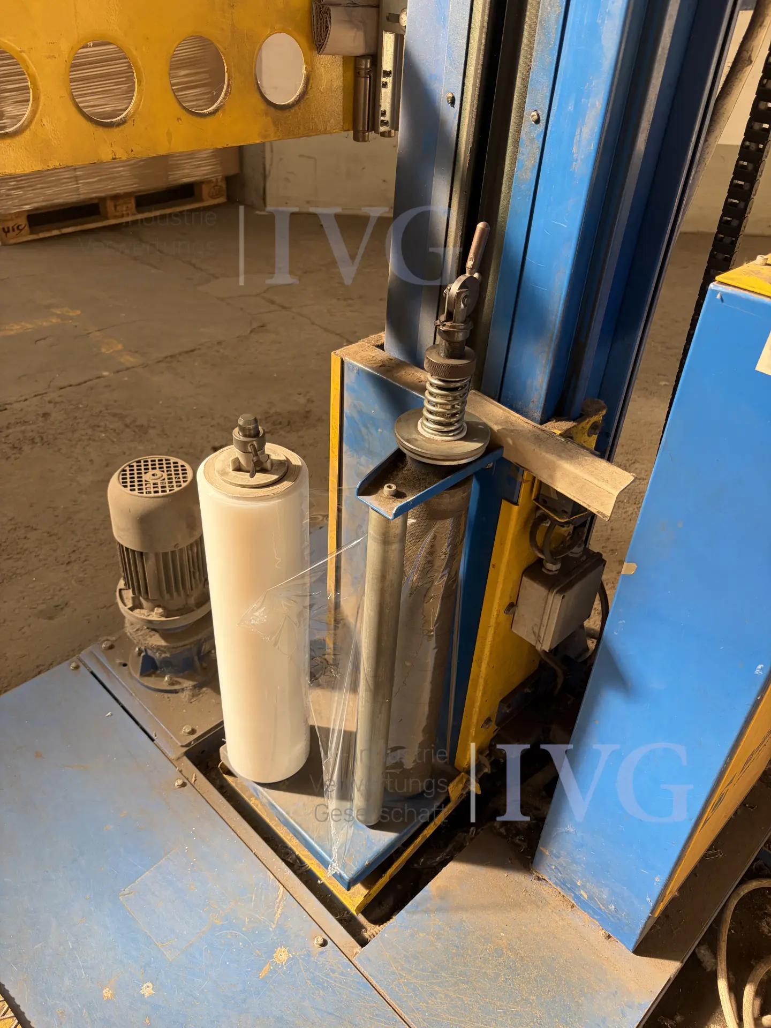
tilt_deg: -36.2
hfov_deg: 53.1
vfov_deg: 67.3
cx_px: 386
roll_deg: -3.1
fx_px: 772
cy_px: 514
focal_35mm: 26
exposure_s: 1/515
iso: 64
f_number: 1.6
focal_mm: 5.96
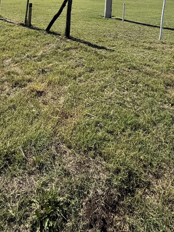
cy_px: 12
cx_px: 80
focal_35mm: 29
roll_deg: -2.8
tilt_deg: -4.9
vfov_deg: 52.1
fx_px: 194
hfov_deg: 48.2
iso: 50
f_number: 2.2
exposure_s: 1/2506
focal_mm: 2.22
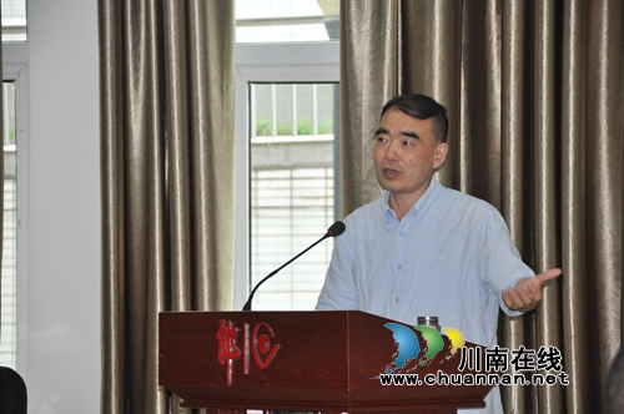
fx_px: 2726
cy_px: 207
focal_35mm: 158
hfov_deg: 13.1
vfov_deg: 8.7
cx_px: 312
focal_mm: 105
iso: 800
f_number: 5.6
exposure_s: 1/60
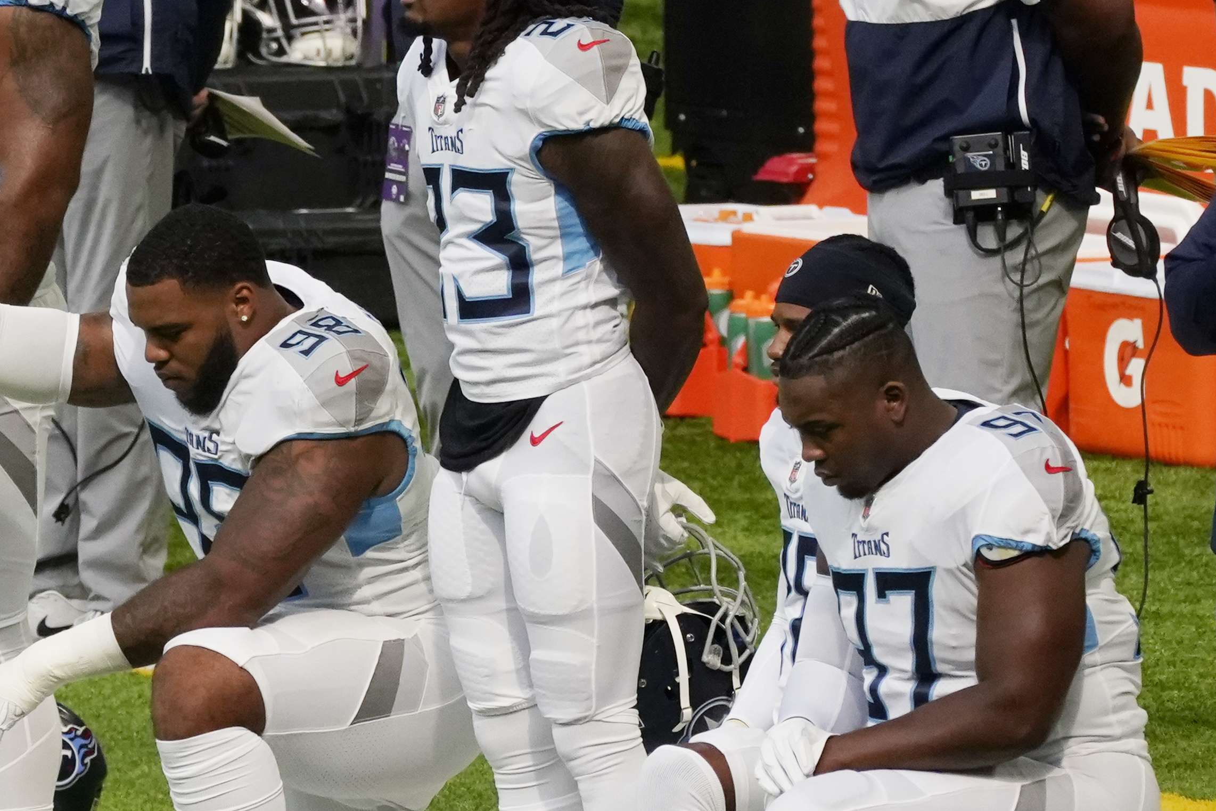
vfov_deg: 1.1
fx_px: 43834
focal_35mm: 1298
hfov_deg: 1.6
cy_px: 688
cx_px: 456
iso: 4000
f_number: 11
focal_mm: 494
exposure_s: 1/1250
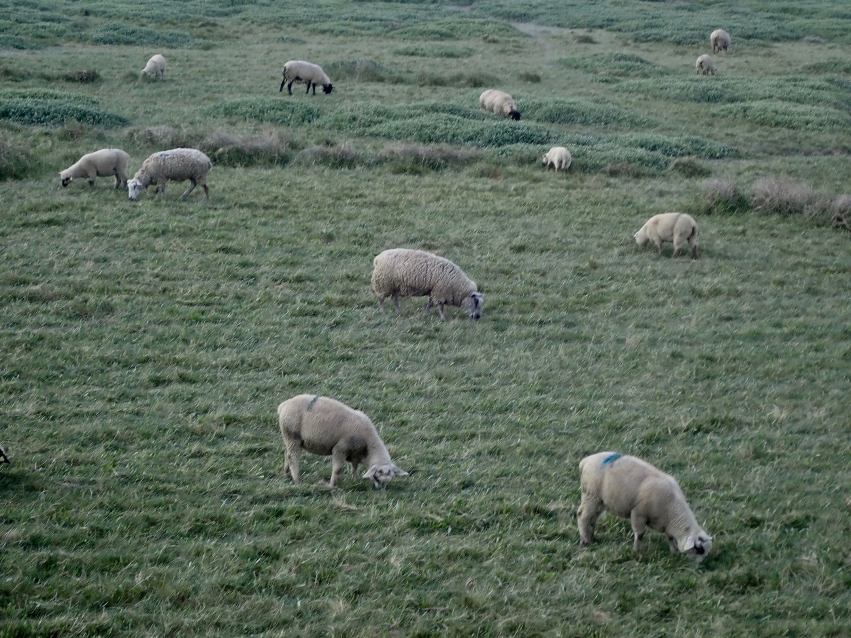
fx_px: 2458
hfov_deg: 19.6
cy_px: 319
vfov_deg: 14.8
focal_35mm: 100
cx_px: 426
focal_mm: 18
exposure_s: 1/200
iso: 160
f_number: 4.9
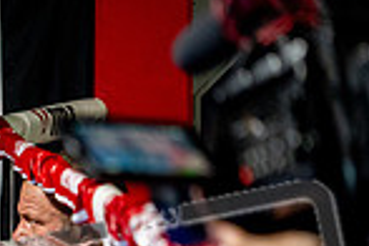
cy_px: 345
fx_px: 2019
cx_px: -301
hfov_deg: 9.9
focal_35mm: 197
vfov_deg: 6.9
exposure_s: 1/1000
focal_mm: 50
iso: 4000
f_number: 2
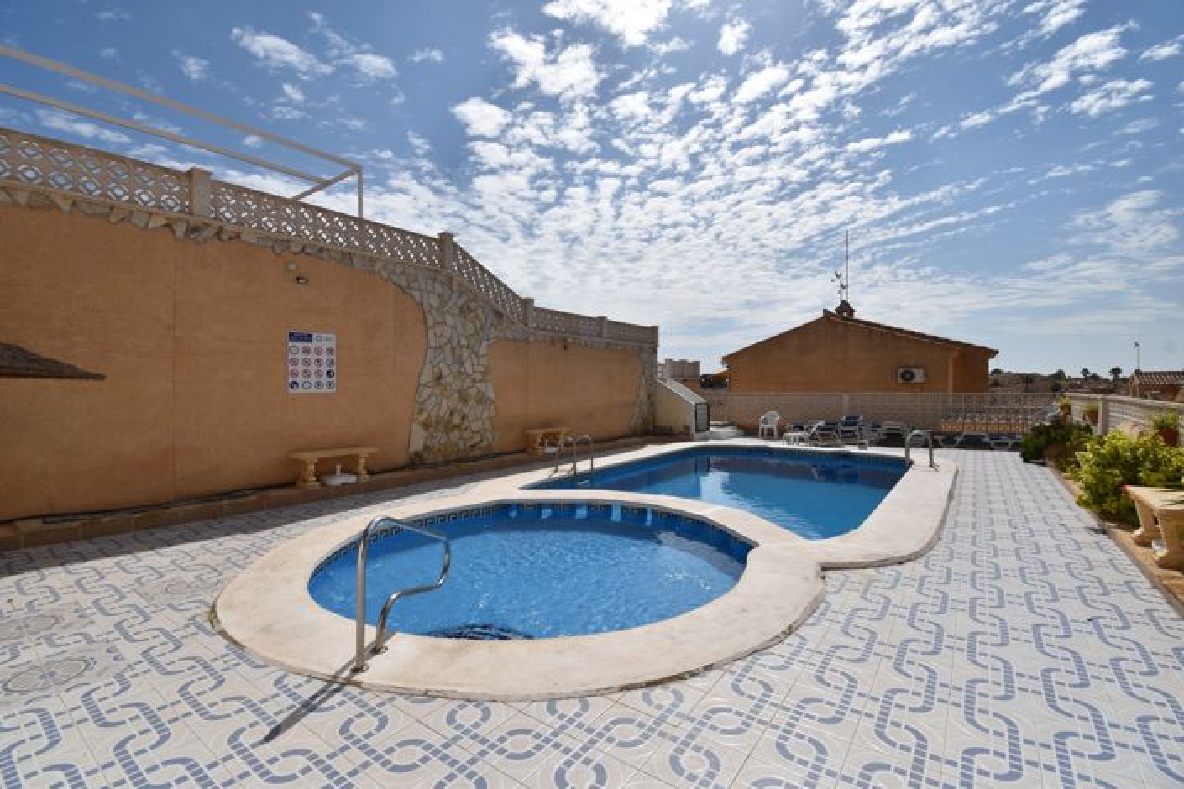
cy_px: 394
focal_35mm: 15
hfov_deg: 100.4
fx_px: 493
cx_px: 592
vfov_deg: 77.3
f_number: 10
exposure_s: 1/400
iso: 100
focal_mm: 10
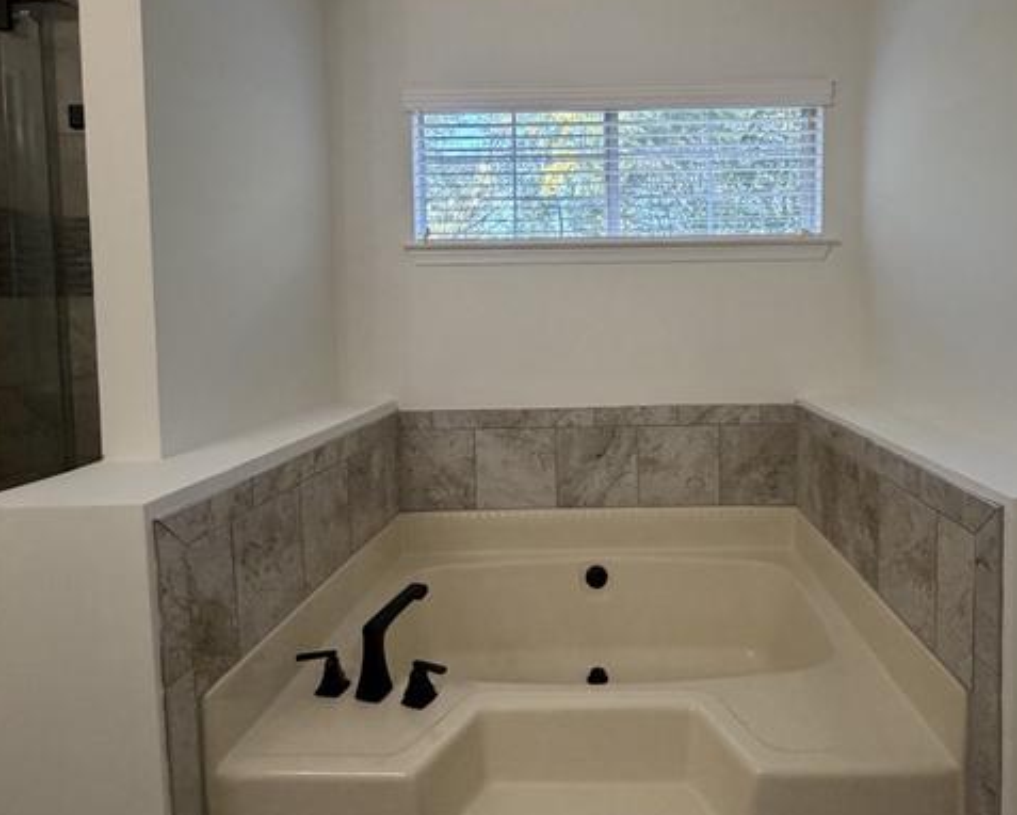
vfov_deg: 62.9
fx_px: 662
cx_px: 603
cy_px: 352
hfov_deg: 74.3
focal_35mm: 22
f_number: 2.2
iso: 320
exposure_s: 1/120
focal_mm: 2.22
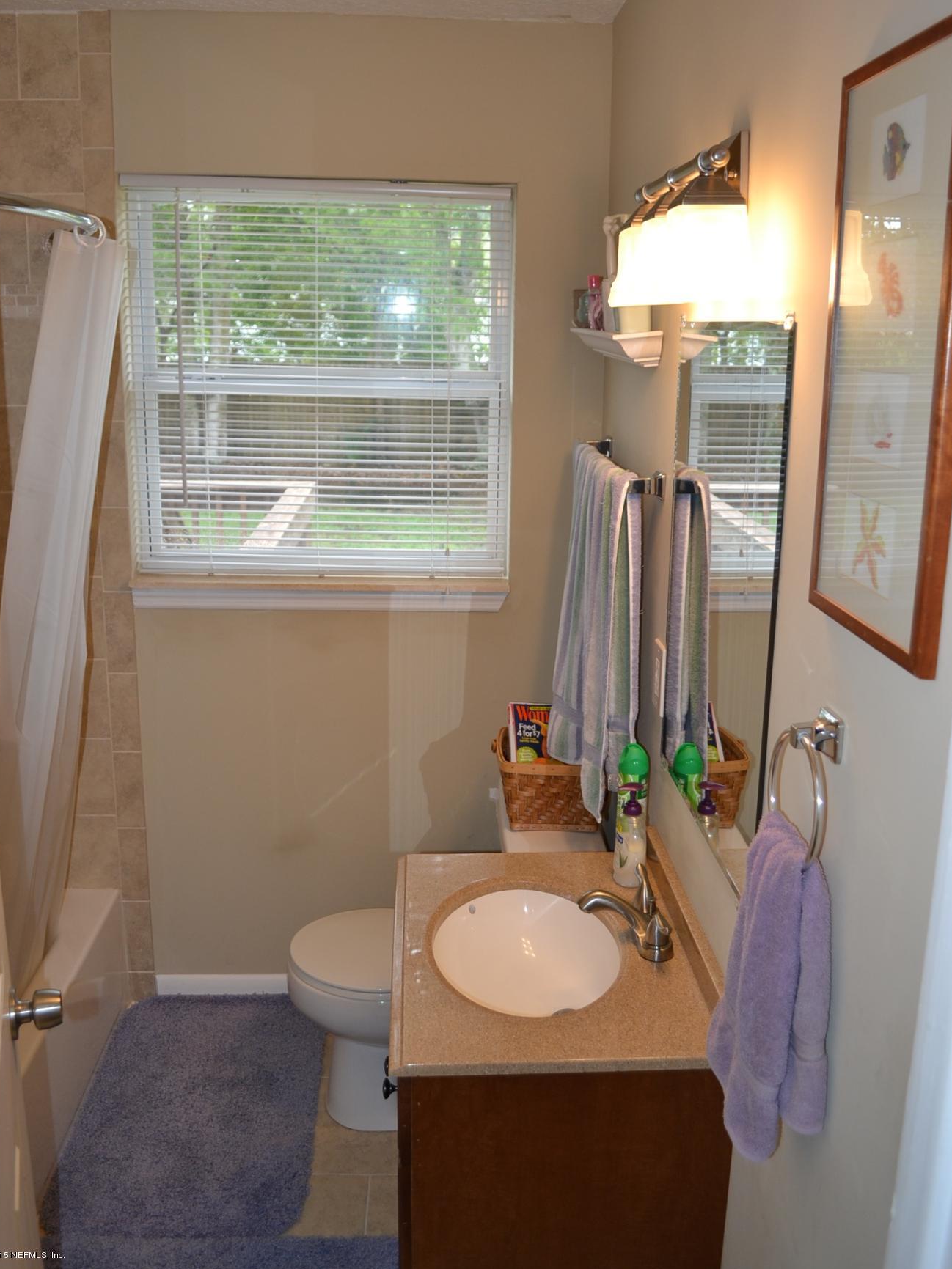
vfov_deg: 59.8
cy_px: 568
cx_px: 466
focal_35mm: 30
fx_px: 1100
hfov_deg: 46.8
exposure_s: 1/125
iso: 250
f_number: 4
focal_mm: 18
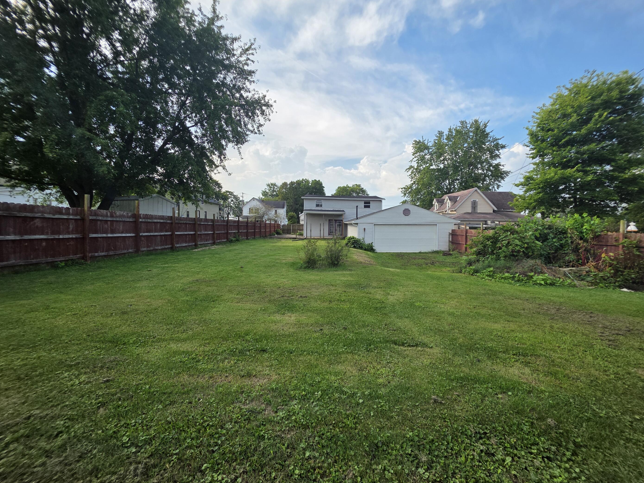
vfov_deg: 85.6
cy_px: 232
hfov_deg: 102.0
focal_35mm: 14
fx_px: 260
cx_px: 340
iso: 40
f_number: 1.9
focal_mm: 2.2
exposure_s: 1/1325
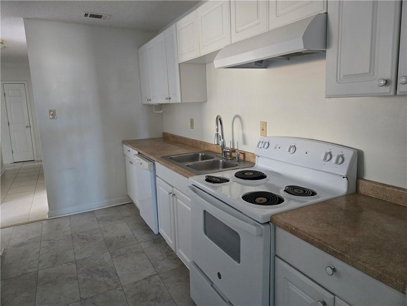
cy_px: 153
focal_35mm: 23
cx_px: 204
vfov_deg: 58.9
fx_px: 270
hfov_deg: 73.9
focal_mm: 5.4
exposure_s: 1/60
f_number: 1.8
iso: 640
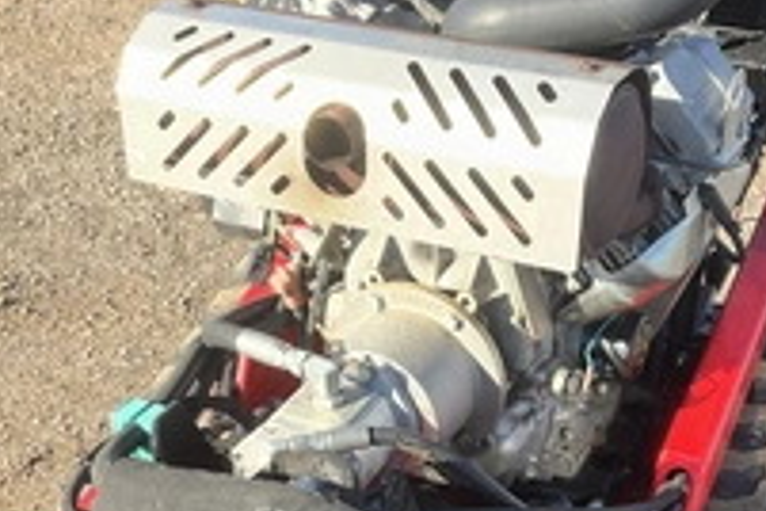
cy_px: 374
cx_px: 450
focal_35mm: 60
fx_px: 1277
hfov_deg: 33.3
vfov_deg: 22.4
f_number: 1.8
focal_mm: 3
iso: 25
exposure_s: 1/491
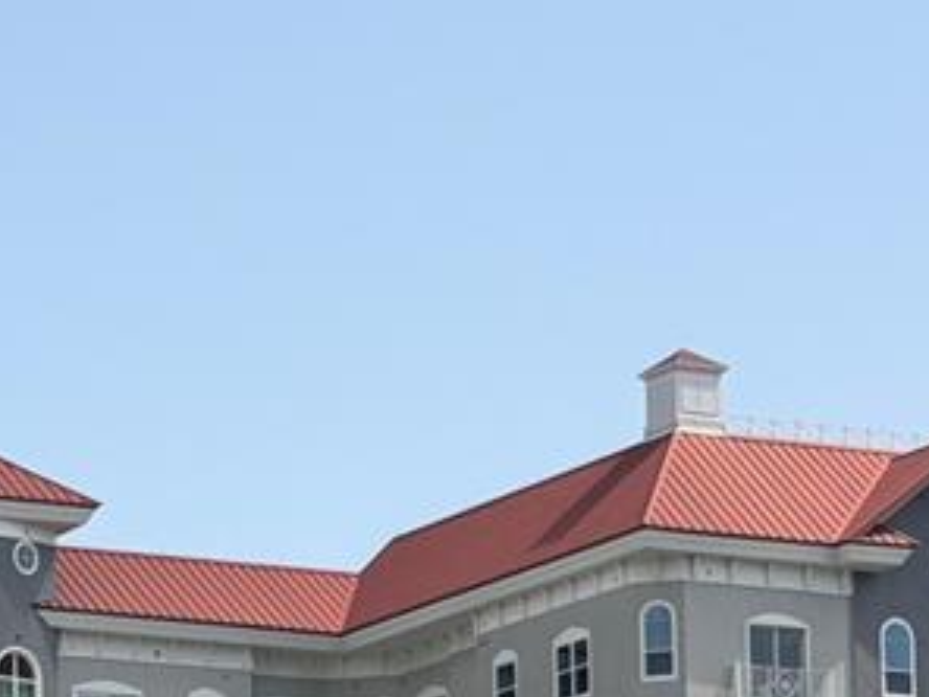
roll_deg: +0.4
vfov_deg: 8.8
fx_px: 4455
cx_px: -60
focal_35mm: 166
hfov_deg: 11.7
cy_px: 1002
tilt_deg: +6.5
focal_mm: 6.76
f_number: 1.78
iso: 64
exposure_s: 1/4329
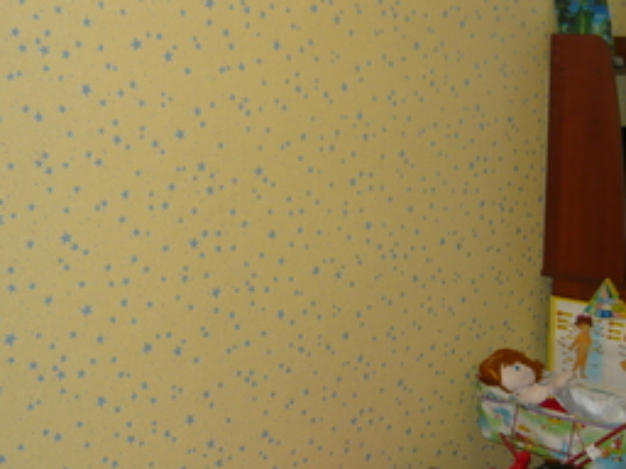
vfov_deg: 25.2
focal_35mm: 58
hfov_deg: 33.0
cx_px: 413
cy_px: 237
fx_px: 1049
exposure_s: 1/30
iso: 160
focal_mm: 5.5
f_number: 2.8
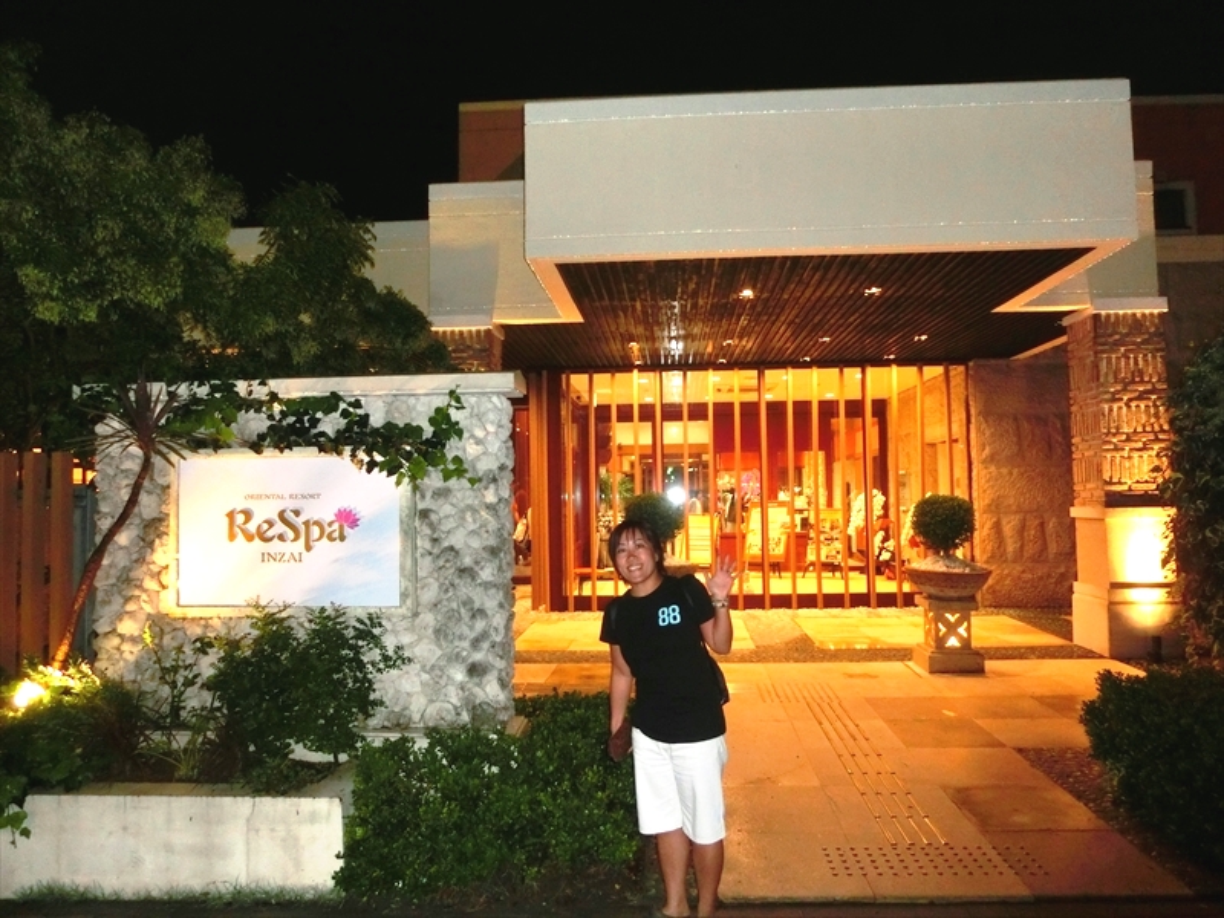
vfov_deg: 56.8
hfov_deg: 71.6
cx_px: 612
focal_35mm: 24
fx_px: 849
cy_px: 459
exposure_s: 1/40
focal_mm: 4.24
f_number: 3
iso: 400
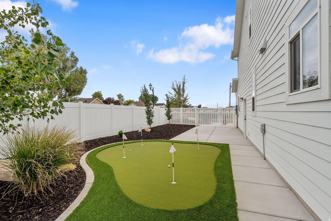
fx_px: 147
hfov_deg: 96.7
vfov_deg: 73.7
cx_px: 166
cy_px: 110
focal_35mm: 16
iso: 100
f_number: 10
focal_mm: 16
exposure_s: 1/50
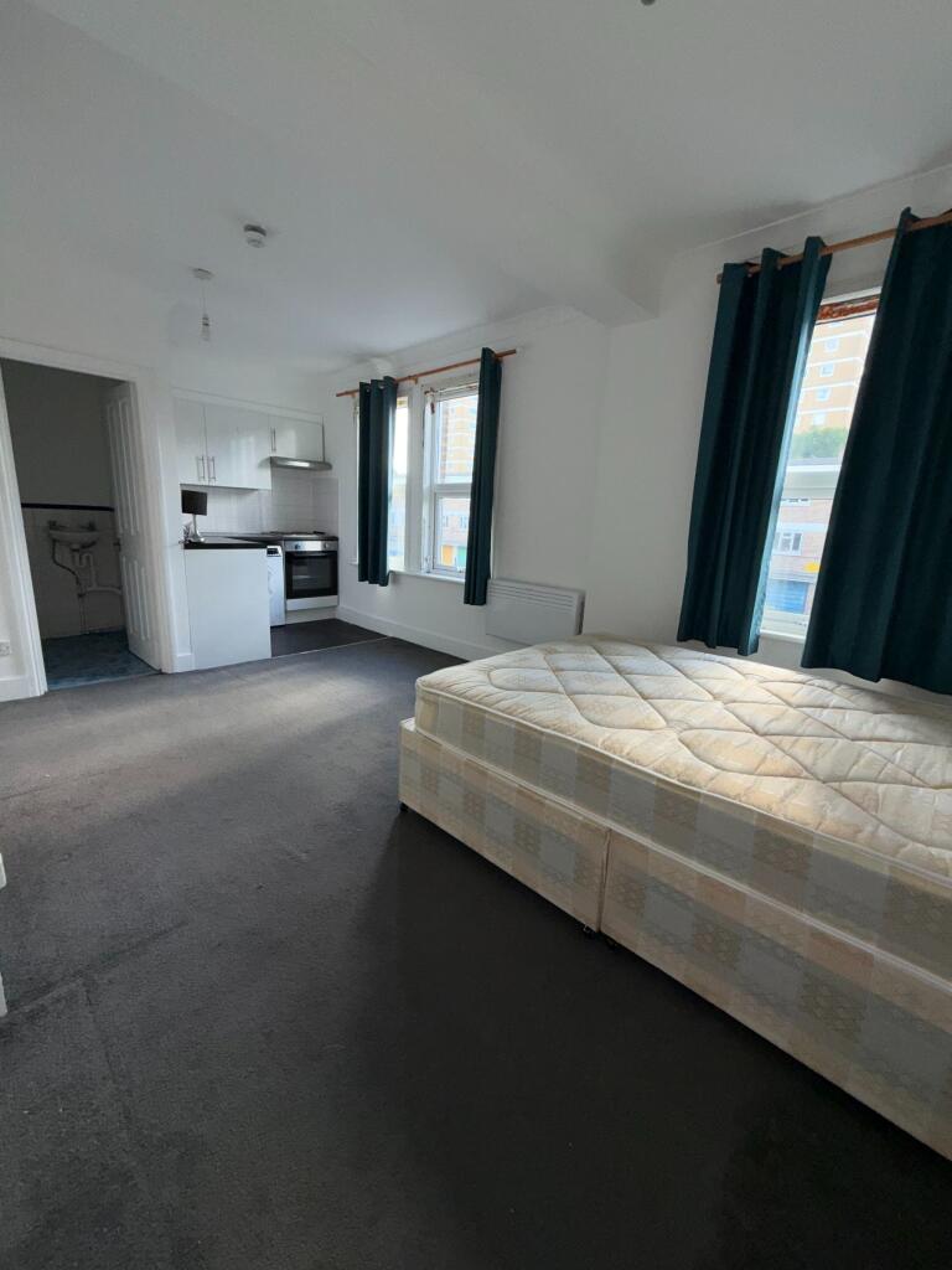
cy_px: 635
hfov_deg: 85.7
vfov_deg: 102.1
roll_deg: -3.0
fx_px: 513
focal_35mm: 14
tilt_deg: -12.8
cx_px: 476
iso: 40
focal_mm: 2.22
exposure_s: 1/121
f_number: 2.2
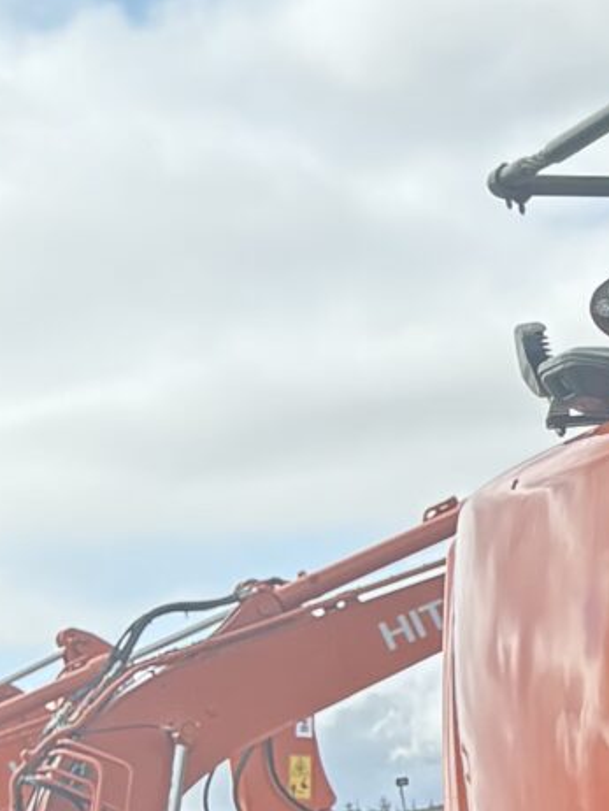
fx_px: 3375
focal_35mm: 144
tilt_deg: +0.5
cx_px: 1616
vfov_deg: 13.5
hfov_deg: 9.0
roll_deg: +8.1
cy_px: 869
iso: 64
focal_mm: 5.96
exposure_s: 1/1117
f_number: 1.6
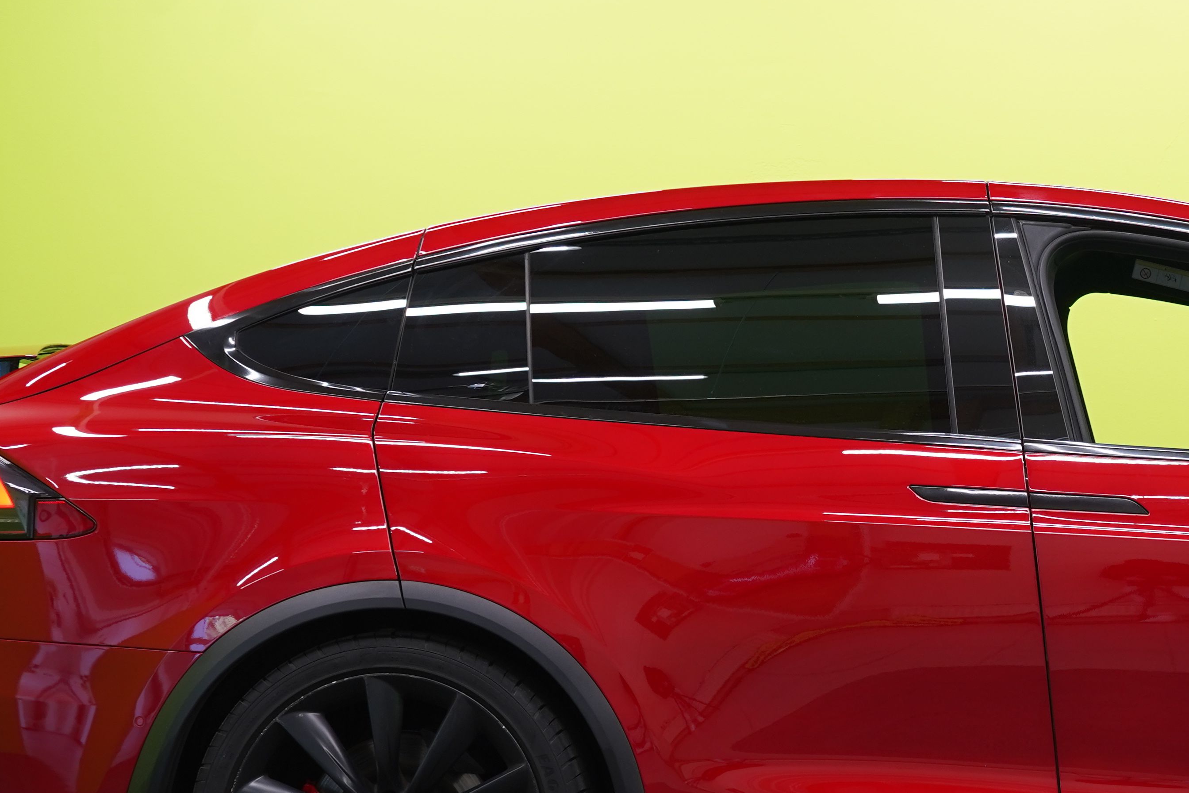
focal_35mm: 96
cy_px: 548
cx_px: 1139
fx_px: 3170
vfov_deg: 14.2
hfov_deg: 20.7
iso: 400
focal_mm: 43
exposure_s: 1/30
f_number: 4.5
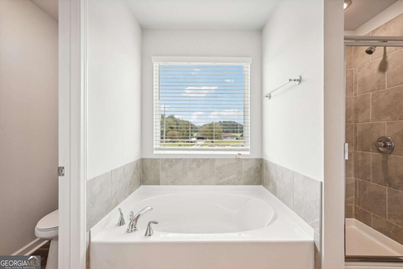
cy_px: 134
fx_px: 179
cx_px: 202
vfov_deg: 73.7
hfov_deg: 96.7
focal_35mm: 16
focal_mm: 16
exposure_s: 1/40
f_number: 8
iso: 400
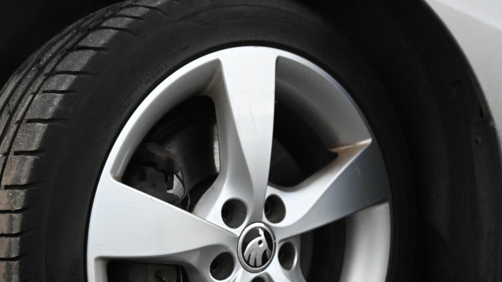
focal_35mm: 59
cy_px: 241
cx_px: 182
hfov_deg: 35.0
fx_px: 789
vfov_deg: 20.0
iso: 6400
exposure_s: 1/80
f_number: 4.5
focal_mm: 22.5
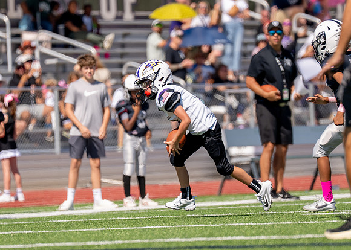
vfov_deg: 3.2
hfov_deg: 4.5
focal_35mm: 448
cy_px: 127
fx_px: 4461
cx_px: 200
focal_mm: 200
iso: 200
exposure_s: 1/5000
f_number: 2.8
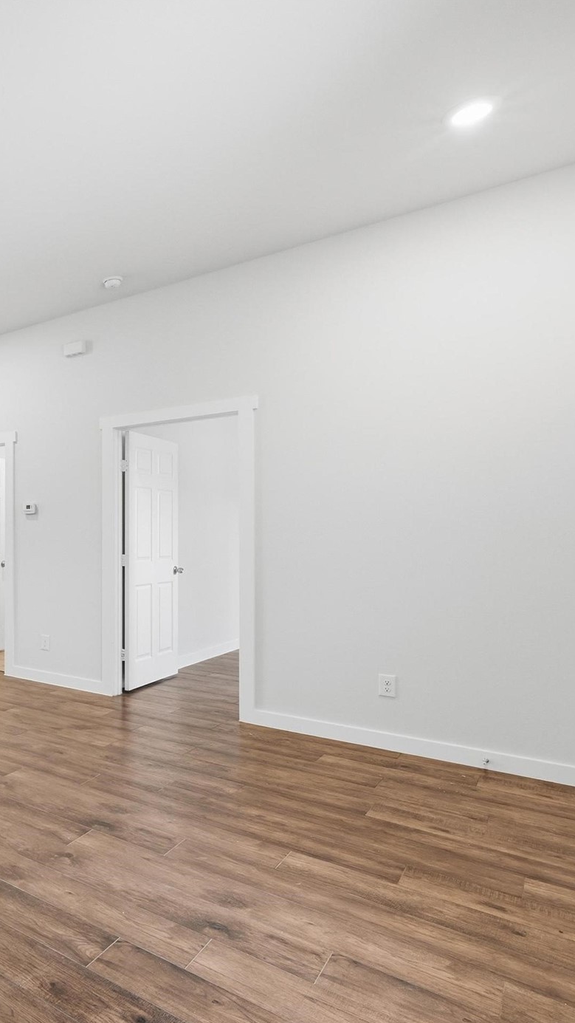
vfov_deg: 78.7
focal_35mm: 23
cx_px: -75
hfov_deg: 39.3
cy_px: 531
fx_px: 623
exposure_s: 1/250
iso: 400
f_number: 9
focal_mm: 14
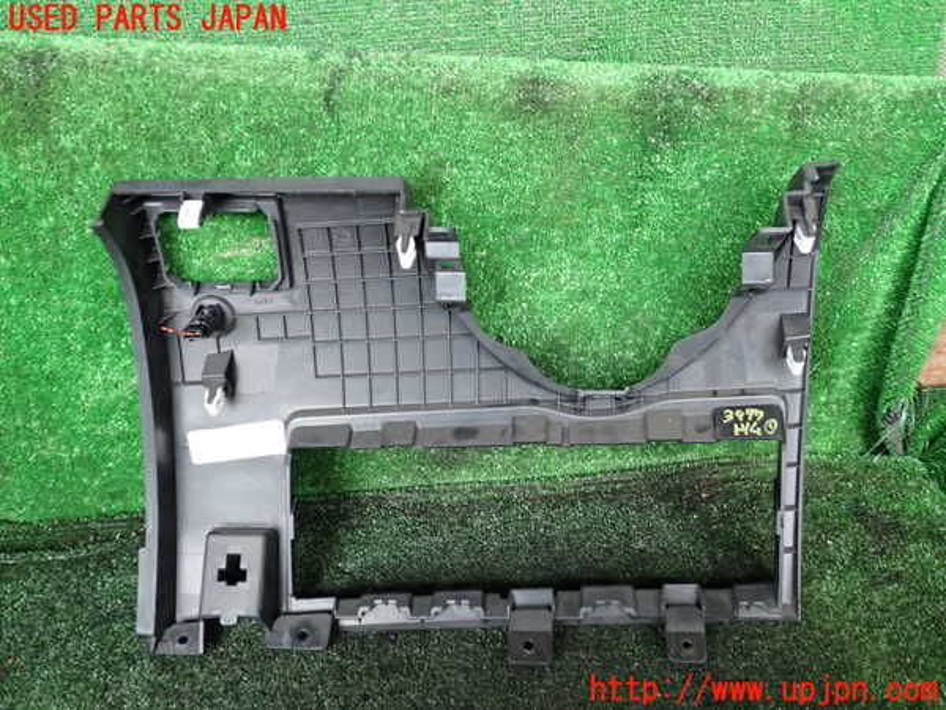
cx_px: 473
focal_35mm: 30
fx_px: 820
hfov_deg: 60.0
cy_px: 355
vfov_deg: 46.8
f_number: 2.3
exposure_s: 1/30
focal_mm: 5.4
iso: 400
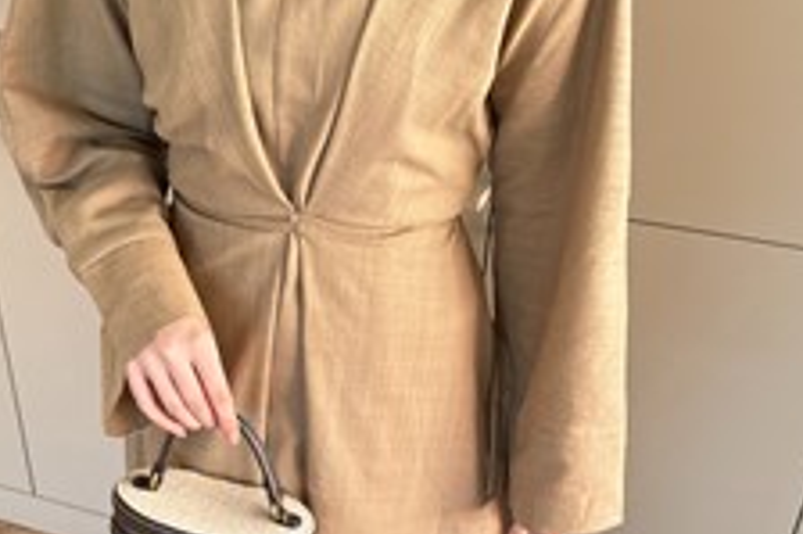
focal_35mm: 46
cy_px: 471
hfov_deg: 42.5
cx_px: 312
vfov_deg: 28.2
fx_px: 1025
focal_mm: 6.76
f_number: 1.78
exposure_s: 1/121
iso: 160
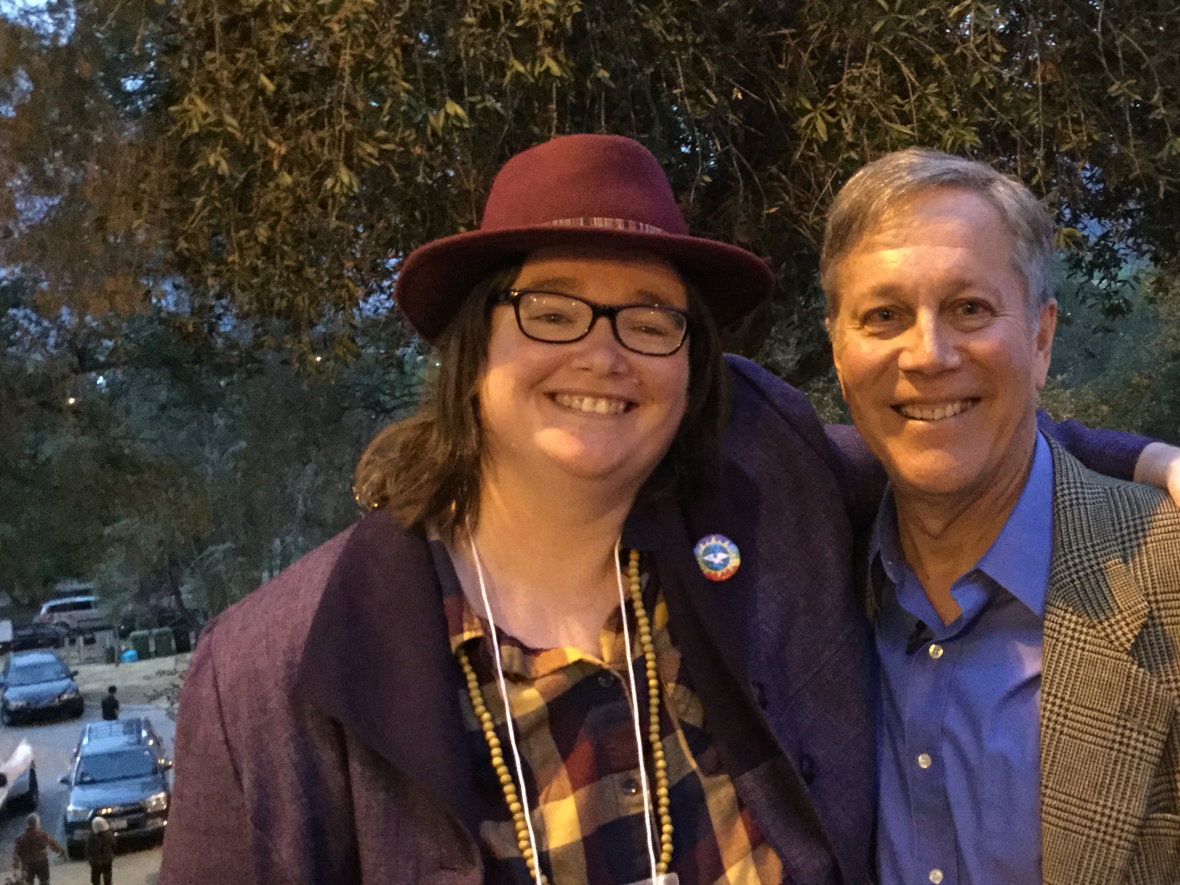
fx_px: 1466
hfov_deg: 43.3
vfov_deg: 33.6
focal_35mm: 43
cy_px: 467
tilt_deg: -4.9
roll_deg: +1.1
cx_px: 769
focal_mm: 3.3
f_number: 2.4
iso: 640
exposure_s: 1/15
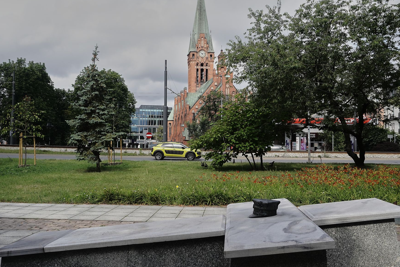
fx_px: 440
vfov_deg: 33.7
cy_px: 132
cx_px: 202
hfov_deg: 48.9
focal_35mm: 40
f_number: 5.6
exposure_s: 1/1250
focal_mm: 23
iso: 500
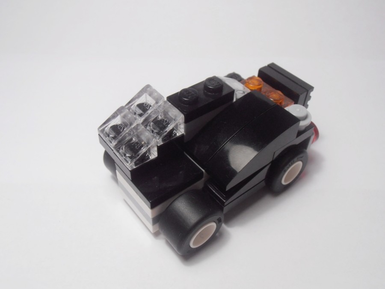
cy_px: 144
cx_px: 192
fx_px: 412
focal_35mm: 37
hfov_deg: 50.1
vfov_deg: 38.7
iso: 80
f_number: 3.9
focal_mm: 6.61
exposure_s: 1/50
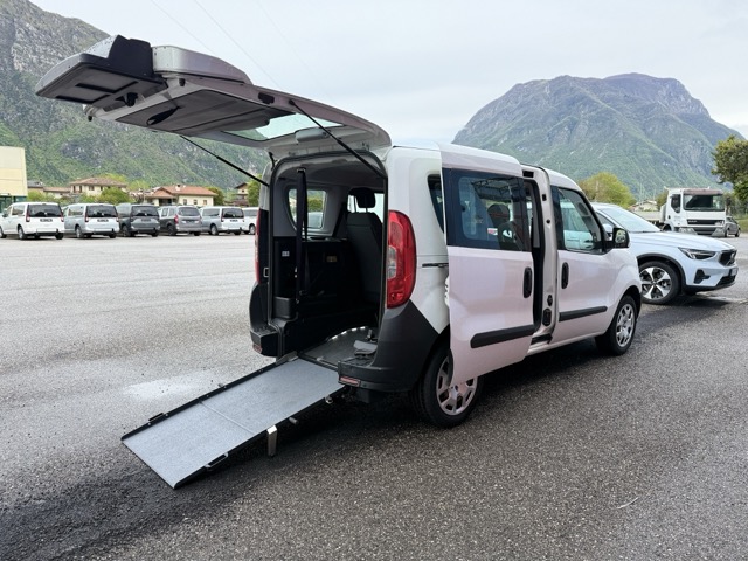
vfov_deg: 56.8
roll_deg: -0.1
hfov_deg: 71.6
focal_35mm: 24
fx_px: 519
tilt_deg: -9.0
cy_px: 280
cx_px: 374
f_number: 1.78
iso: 100
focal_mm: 6.76
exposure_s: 1/1770
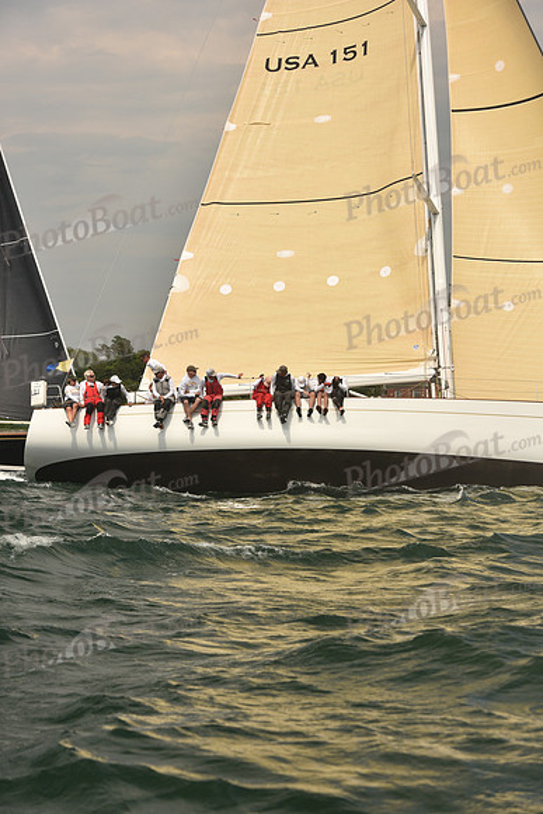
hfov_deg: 14.0
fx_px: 2216
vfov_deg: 20.8
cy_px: 407
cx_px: 272
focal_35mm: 98
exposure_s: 1/640
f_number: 7.1
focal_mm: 98
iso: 250
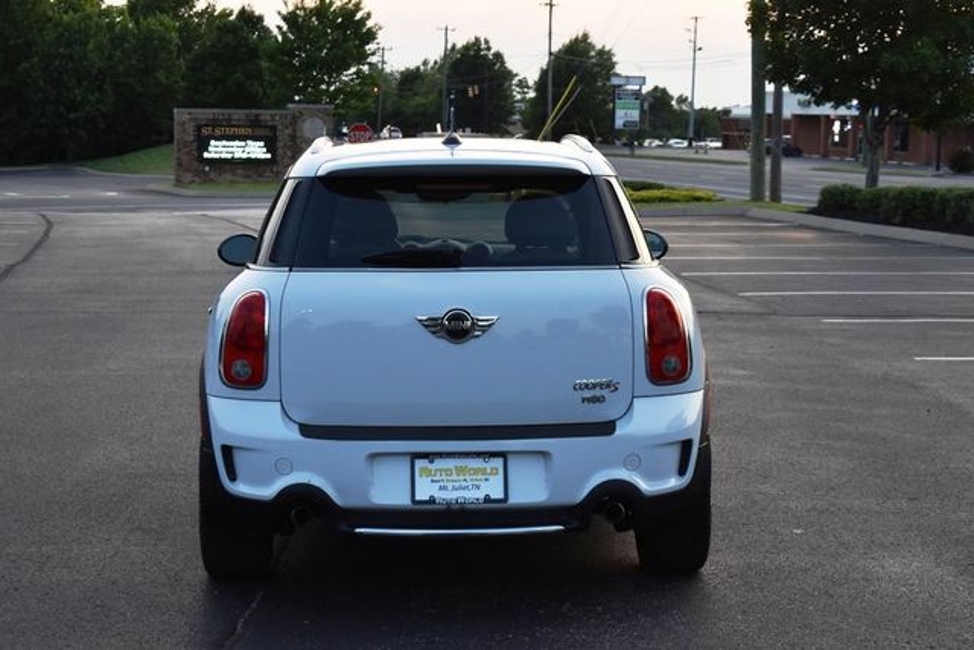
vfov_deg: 18.9
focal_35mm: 72
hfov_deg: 28.1
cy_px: 325
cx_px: 487
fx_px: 1948
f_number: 5.3
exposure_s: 1/250
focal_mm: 48
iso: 800
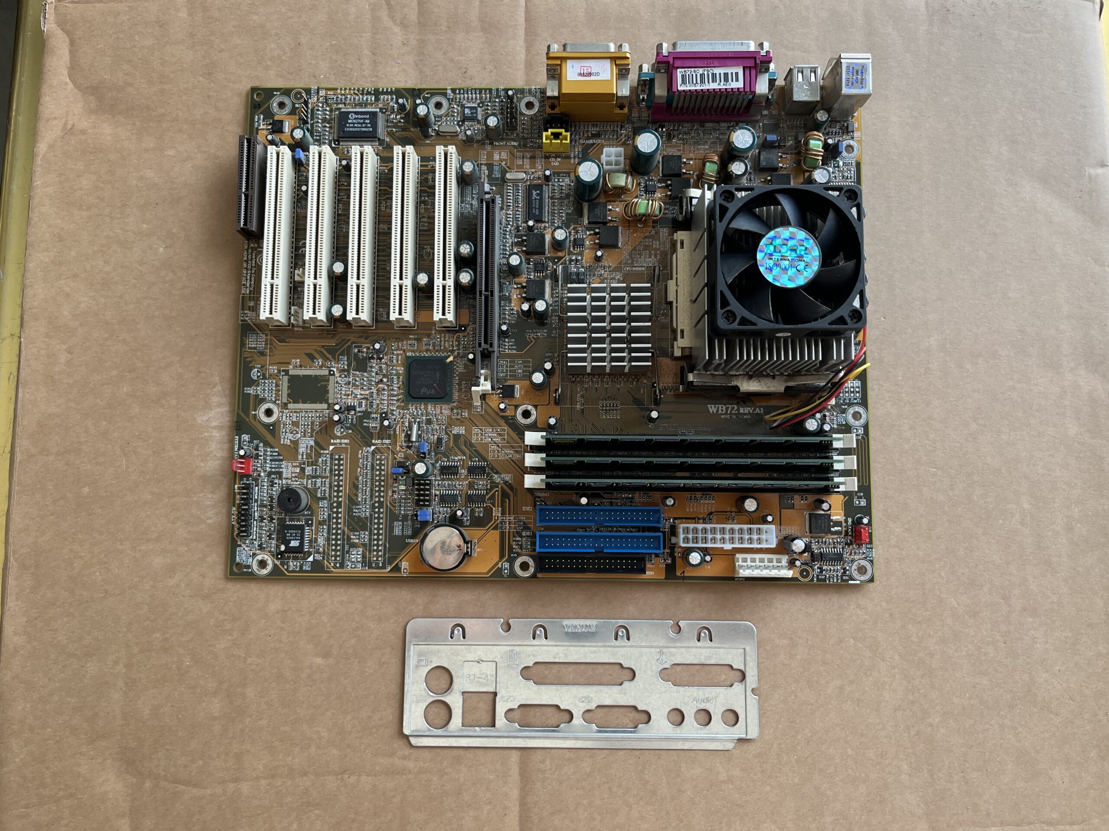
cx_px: 554
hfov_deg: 67.3
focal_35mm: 26
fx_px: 833
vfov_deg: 53.1
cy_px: 416
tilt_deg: -84.5
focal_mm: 5.1
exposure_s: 1/106
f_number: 1.6
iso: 125
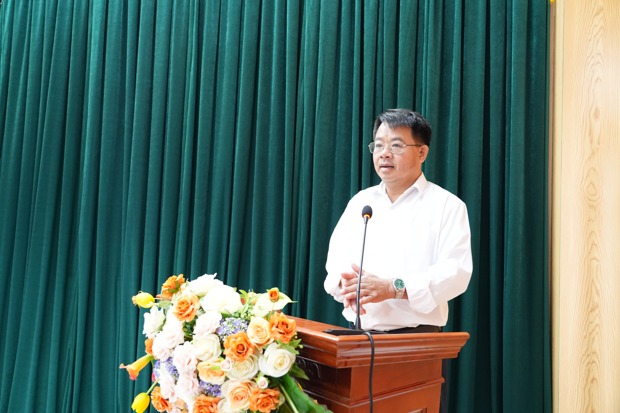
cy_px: 206
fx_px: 534
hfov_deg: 60.3
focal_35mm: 31
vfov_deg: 42.3
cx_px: 310
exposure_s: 1/100
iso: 4000
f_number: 4
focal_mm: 31
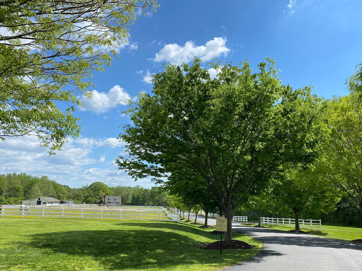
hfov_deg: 61.6
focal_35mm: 29
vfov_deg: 48.2
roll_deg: -2.6
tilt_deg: +10.0
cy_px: 149
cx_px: 194
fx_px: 303
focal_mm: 4.25
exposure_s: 1/2890
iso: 32
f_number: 1.8
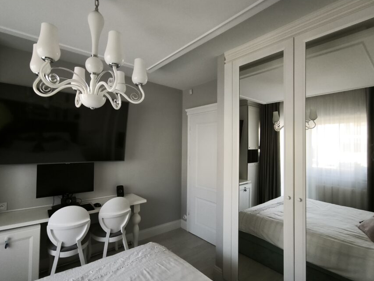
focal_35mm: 18
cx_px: 172
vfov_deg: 71.6
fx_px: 195
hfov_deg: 87.6
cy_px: 142
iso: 500
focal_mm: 1.91
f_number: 2.2
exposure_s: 1/33.3
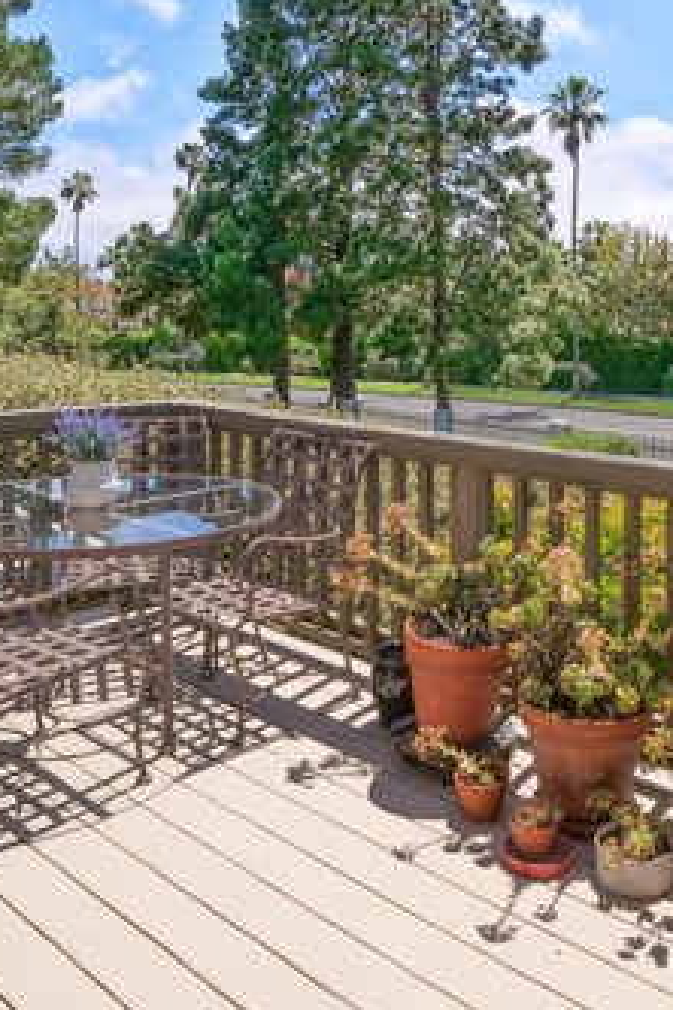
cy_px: 312
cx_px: 561
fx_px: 897
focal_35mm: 32
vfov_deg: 57.0
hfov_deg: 39.1
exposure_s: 1/125
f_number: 14
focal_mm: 8
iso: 200
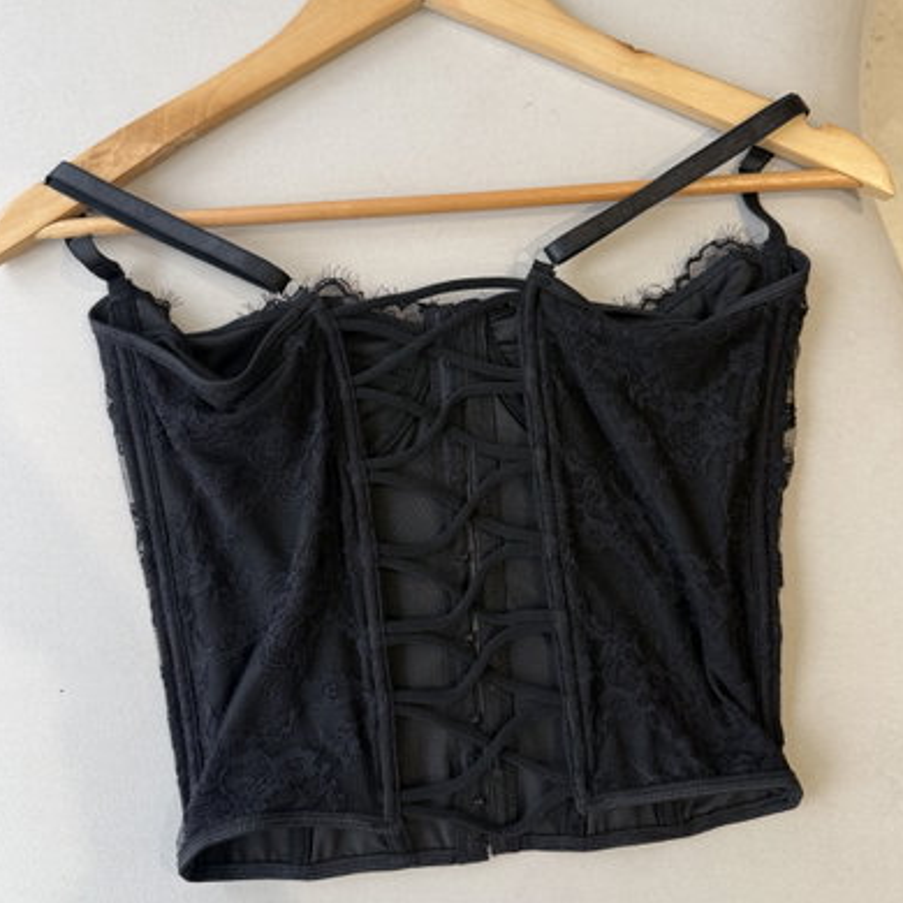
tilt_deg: -86.9
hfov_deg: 55.6
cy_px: 448
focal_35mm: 29
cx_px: 449
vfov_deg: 55.6
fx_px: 856
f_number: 1.78
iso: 200
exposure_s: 1/100
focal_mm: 6.76
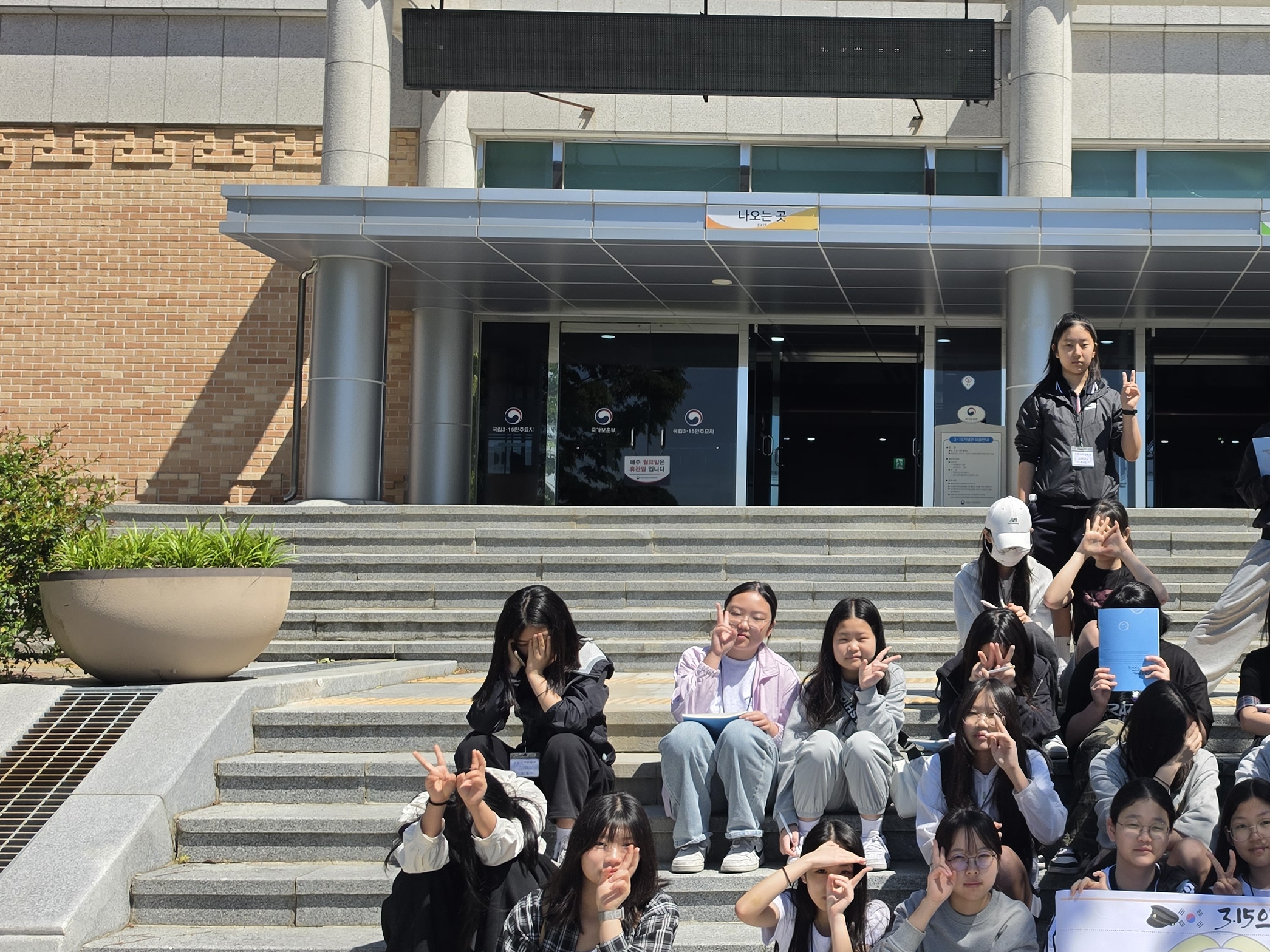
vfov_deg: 32.9
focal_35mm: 44
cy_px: 489
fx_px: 1614
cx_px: 1042
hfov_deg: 40.9
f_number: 1.4
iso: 64
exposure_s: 1/7939
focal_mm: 6.5
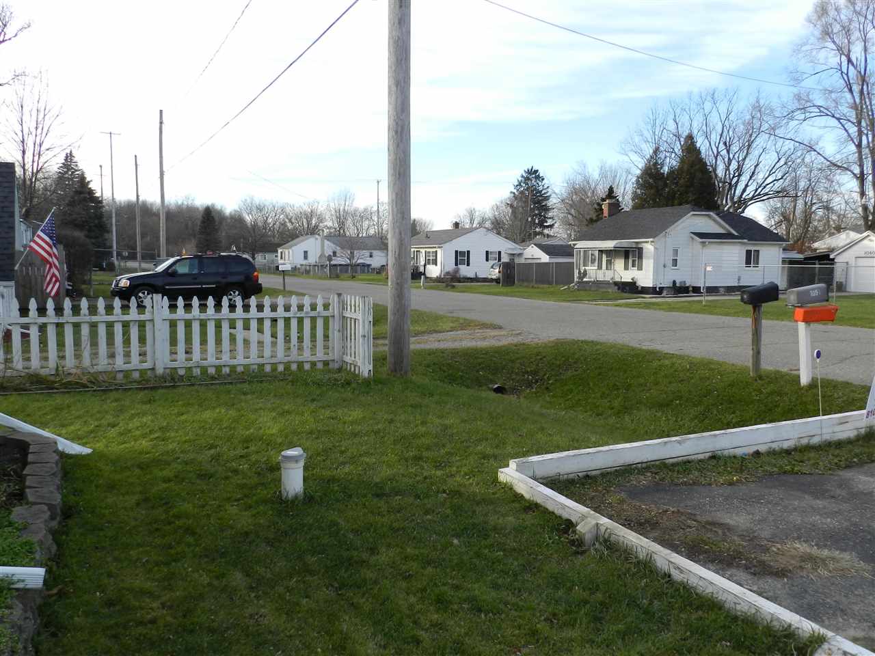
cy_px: 328
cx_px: 438
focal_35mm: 28
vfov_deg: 49.7
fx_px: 708
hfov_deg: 63.4
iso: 160
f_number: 3.6
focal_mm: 5
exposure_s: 1/400
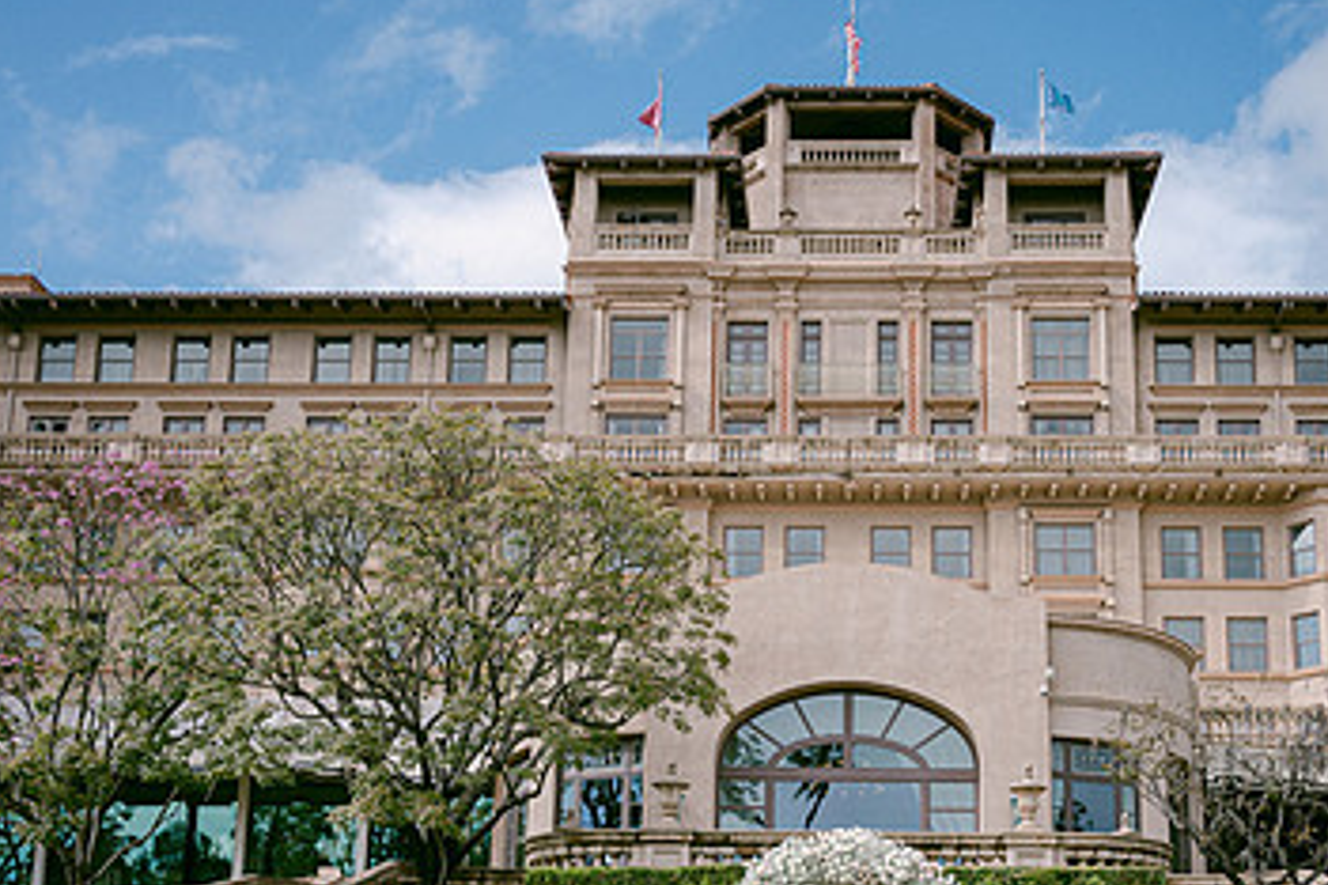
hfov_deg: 41.8
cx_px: 776
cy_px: 707
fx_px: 1734
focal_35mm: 47
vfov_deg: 28.1
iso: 100
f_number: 2.8
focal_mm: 28
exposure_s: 1/2000
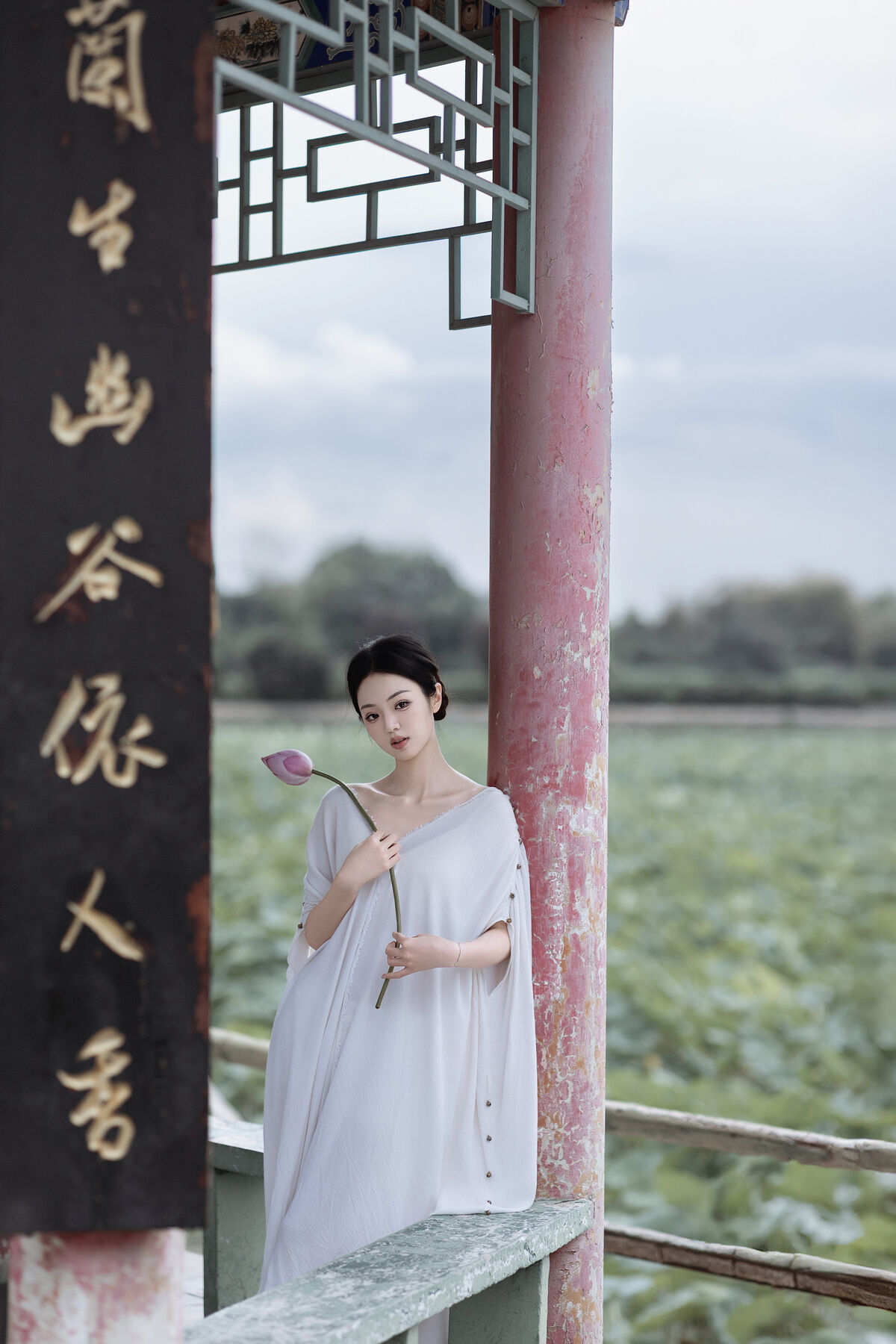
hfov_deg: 16.1
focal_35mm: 85
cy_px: 672
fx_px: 3173
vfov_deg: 23.9
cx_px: 448
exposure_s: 1/1250
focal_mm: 85
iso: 200
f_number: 2
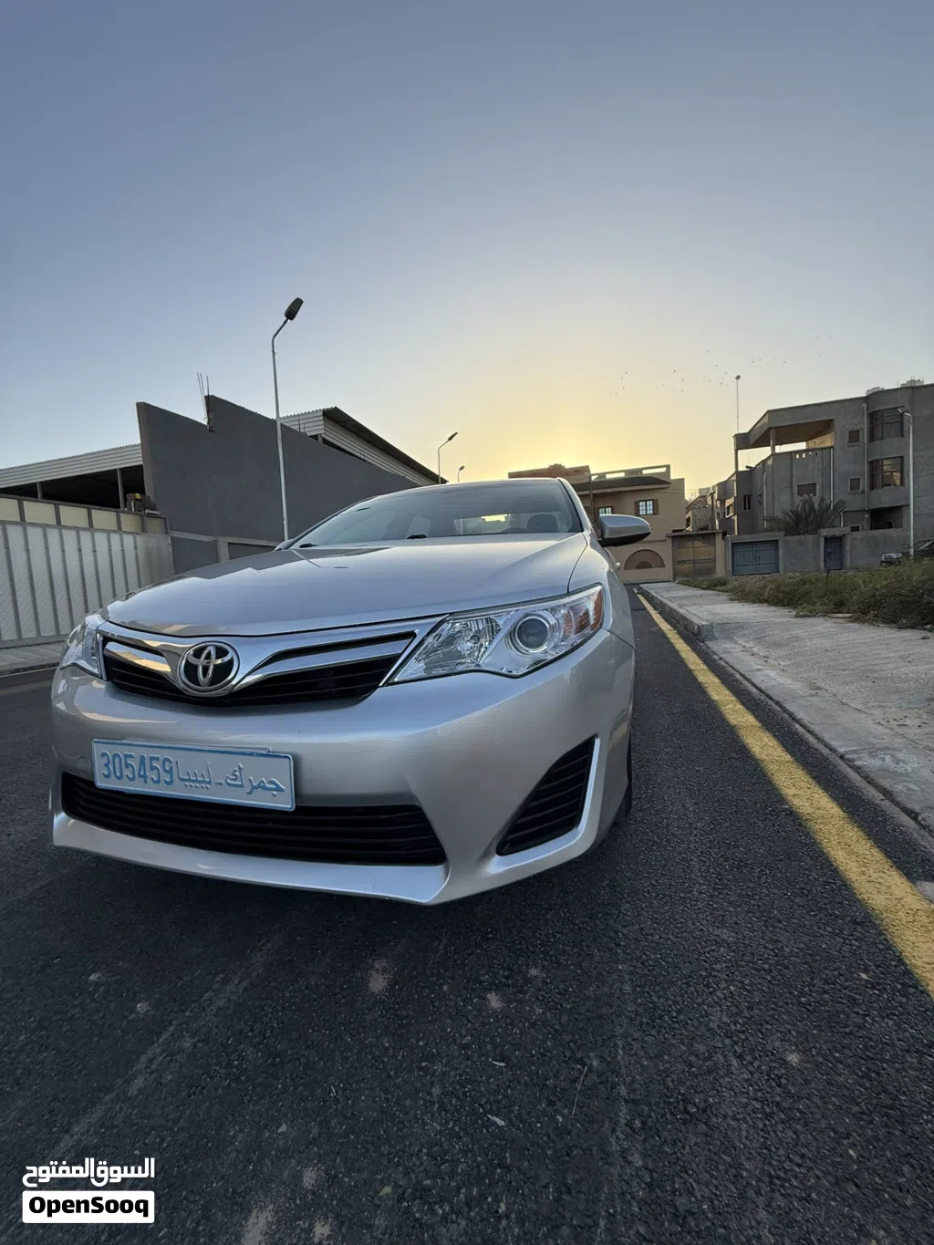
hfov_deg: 85.7
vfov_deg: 102.1
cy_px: 622
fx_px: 504
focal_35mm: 14
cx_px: 467
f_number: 2.2
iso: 64
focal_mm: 2.22
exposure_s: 1/1312
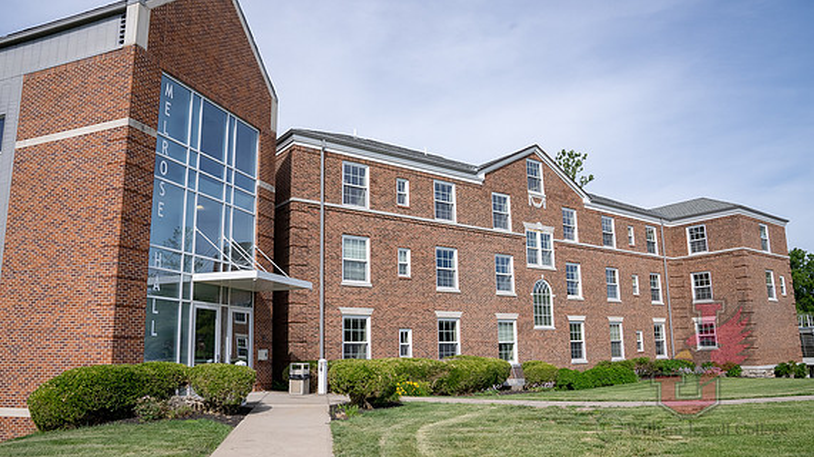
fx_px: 561
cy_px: 251
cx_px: 401
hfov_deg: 71.9
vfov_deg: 44.3
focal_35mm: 26
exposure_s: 1/400
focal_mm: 24
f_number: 13
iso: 500
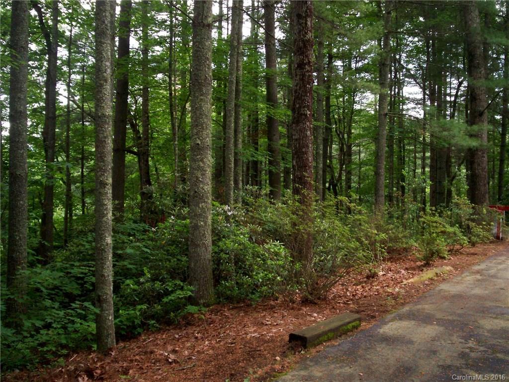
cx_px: 254
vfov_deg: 39.7
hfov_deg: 51.4
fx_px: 529
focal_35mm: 36
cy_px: 191
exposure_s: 1/64
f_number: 4.5
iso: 140
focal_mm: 5.9
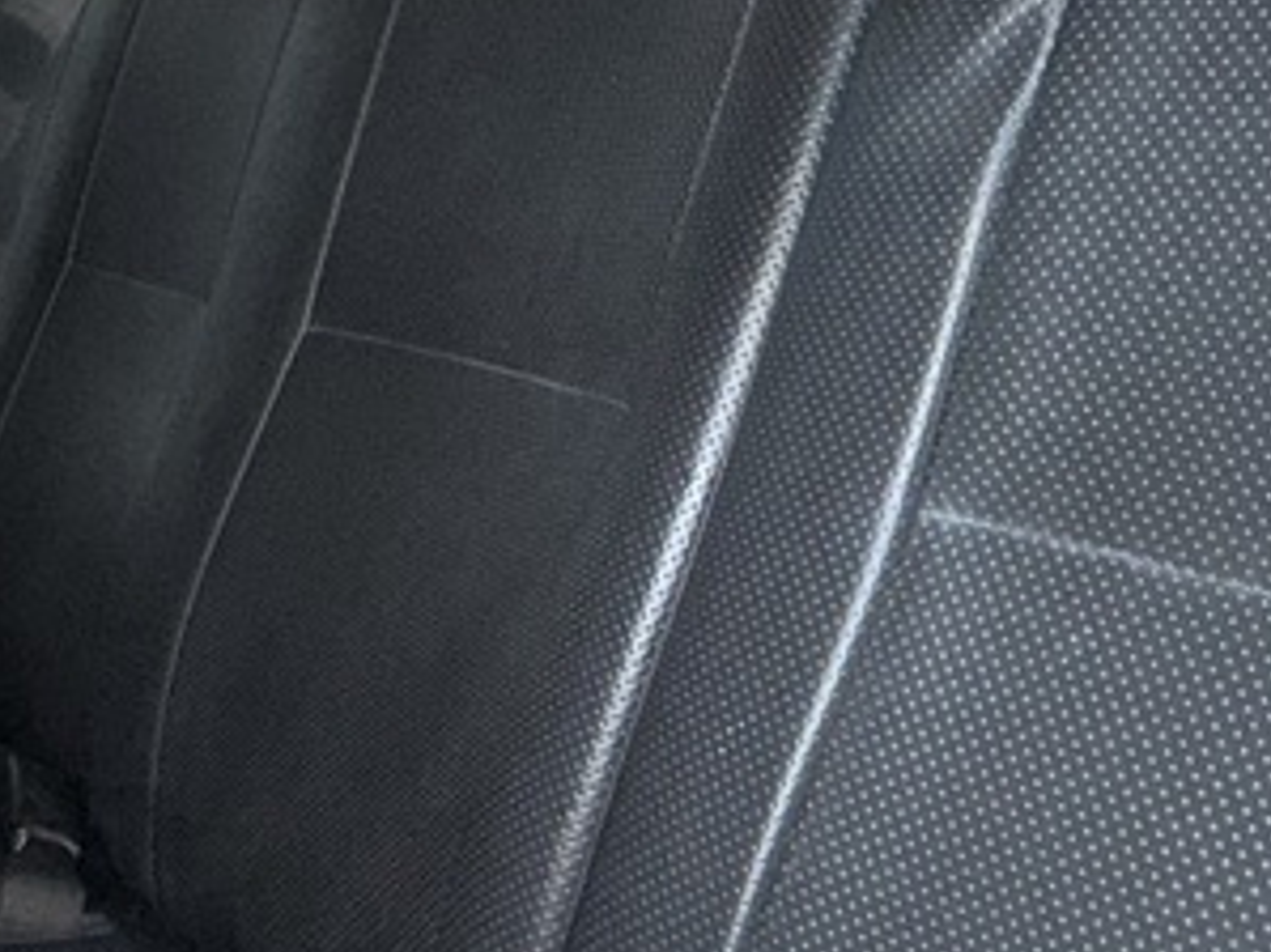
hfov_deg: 37.1
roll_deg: -1.1
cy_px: 332
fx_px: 1762
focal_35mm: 48
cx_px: 128
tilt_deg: -6.8
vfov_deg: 30.1
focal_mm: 2.22
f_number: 2.2
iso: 125
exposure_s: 1/50
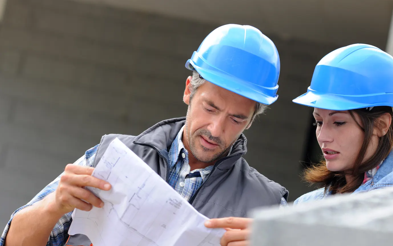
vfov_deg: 8.2
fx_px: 1714
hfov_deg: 13.1
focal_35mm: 160
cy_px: 139
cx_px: 228
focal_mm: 135
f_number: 5.6
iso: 100
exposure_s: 1/125
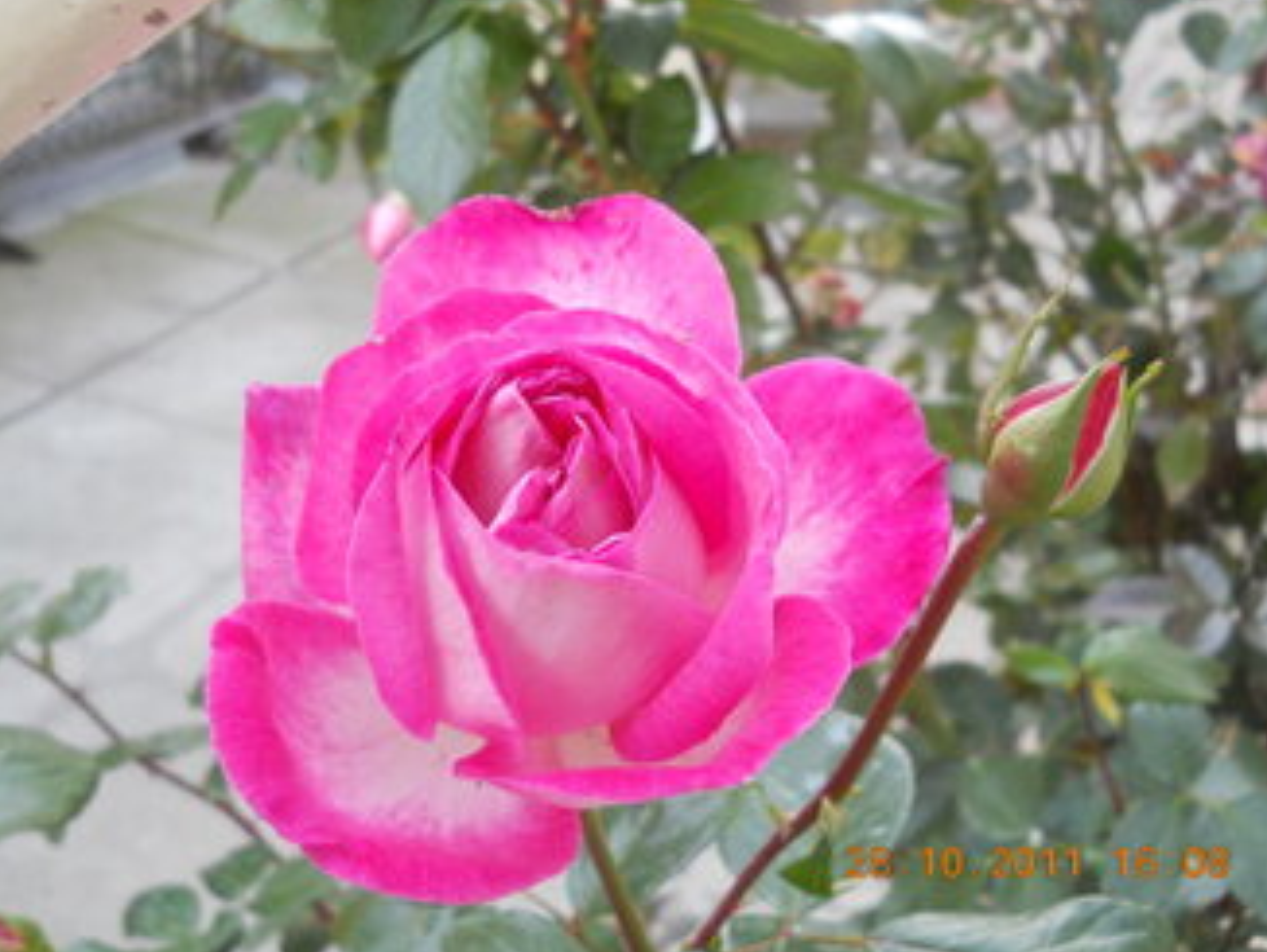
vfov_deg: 32.9
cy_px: 453
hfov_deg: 42.9
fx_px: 1612
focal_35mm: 44
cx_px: 610
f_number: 3.1
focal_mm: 6.72
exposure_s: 1/30
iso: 100
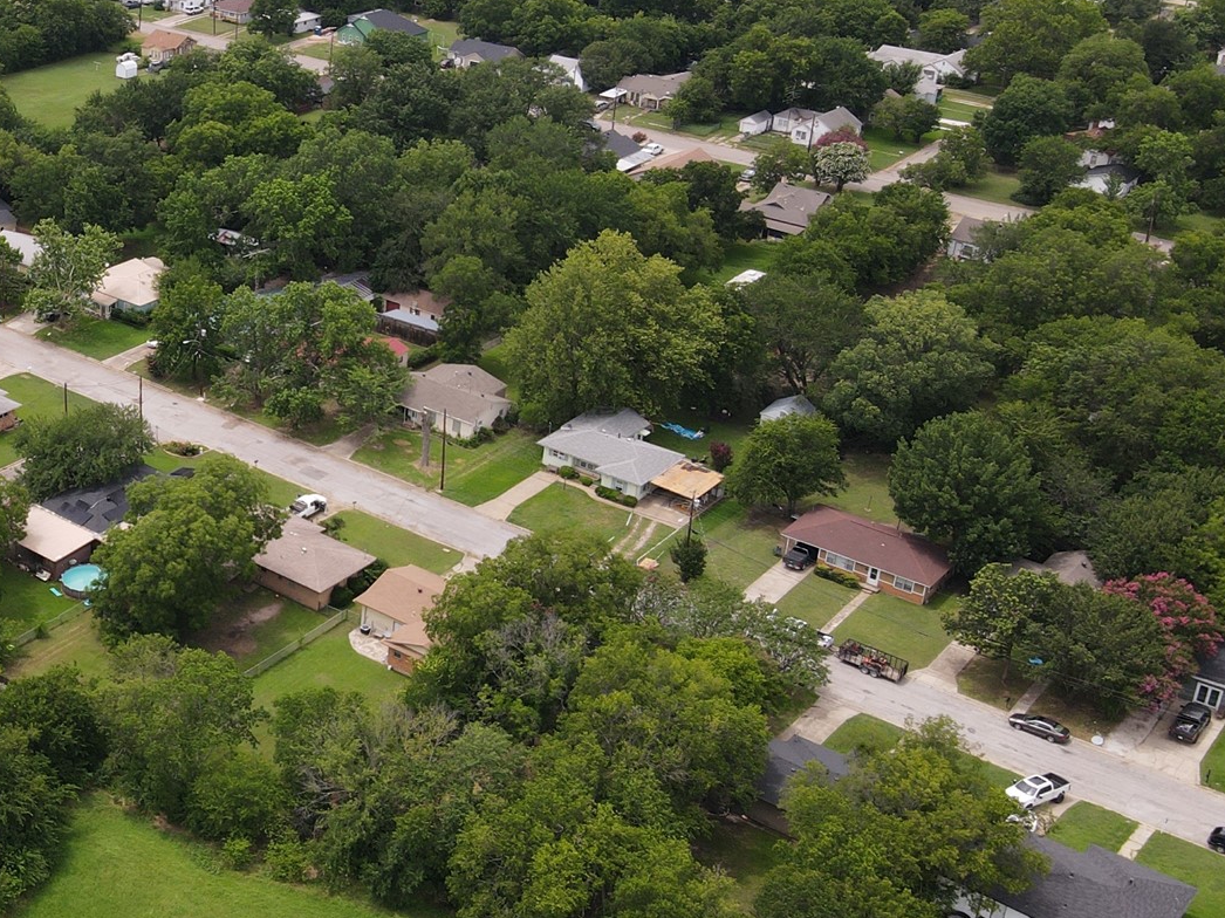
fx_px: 1663
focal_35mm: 47
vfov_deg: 30.7
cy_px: 342
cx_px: 118
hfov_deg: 37.7
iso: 100
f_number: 2.8
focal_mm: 4.5
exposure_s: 1/500
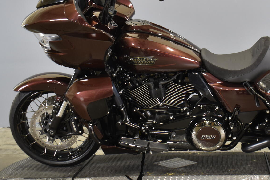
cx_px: 196
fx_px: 569
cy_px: 47
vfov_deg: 17.9
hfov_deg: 26.4
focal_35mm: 76
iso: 400
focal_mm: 29
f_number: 4.2
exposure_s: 1/13
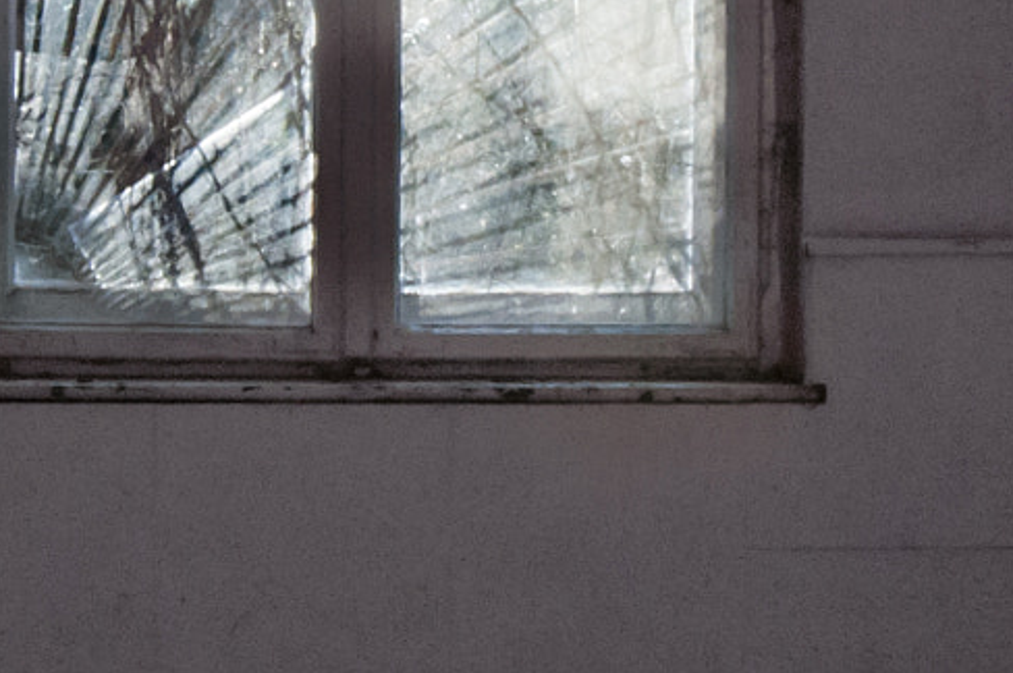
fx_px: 4243
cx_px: 573
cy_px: 62
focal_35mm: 151
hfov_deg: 13.6
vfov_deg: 9.0
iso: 1250
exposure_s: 1/30
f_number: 22
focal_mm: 24
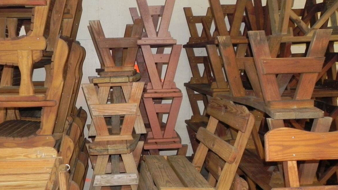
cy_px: 96
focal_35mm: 39
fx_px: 350
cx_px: 143
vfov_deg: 30.4
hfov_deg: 51.4
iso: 200
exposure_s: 1/30
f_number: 2.8
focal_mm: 4.6
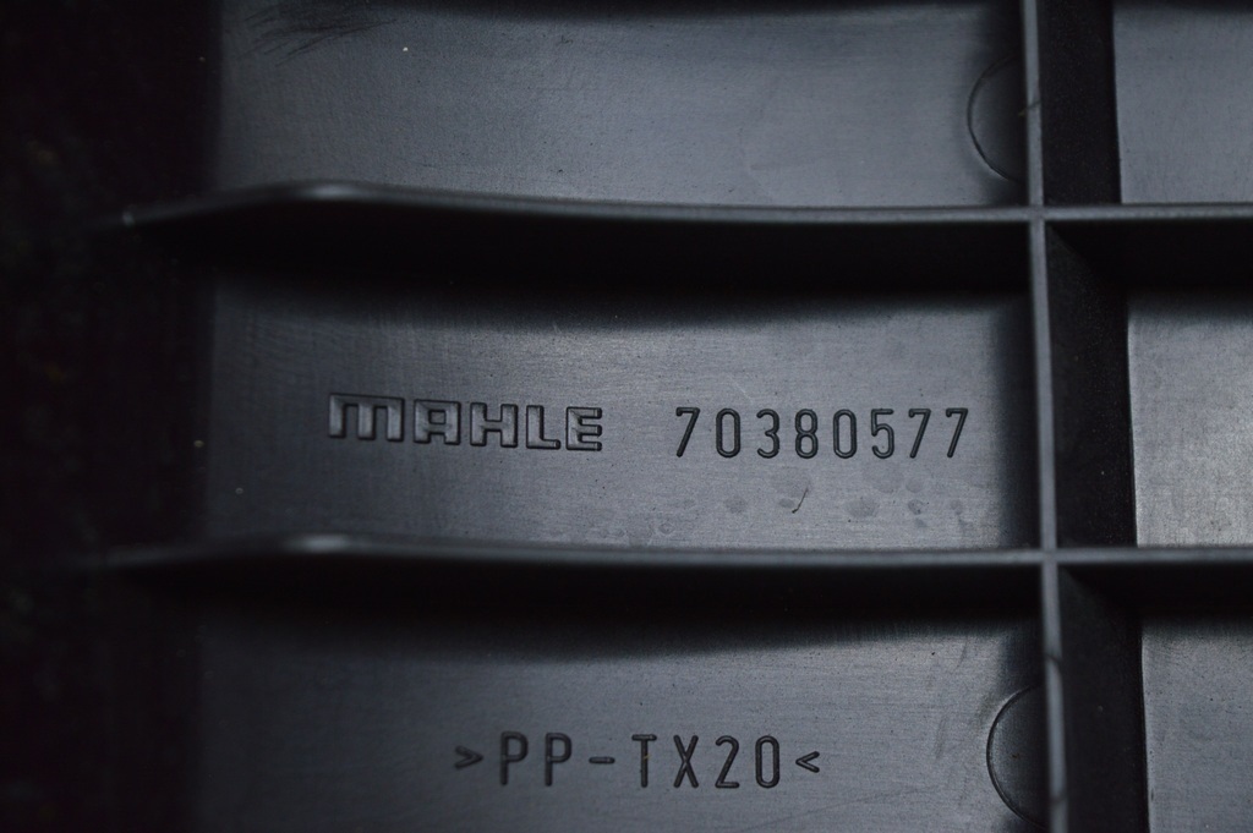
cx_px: 626
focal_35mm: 82
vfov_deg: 16.5
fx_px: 2869
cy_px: 416
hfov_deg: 24.6
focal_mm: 55
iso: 400
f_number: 5.6
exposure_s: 1/50
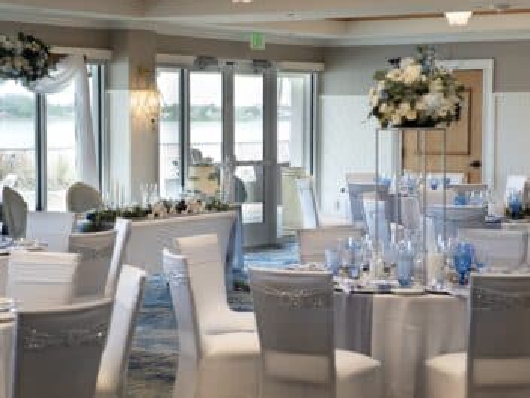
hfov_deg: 21.1
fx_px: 1424
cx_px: 253
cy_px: 198
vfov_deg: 15.9
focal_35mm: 93
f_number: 4
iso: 250
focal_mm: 85
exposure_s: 1/60
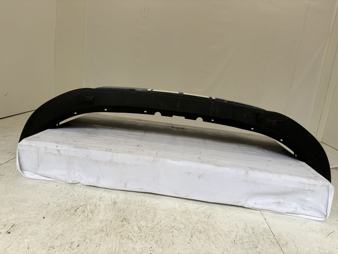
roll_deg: -5.2
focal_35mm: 26
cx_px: 169
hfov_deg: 67.3
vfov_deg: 53.1
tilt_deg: -12.9
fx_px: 254
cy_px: 127
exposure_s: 1/187
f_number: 1.6
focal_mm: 5.96
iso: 40
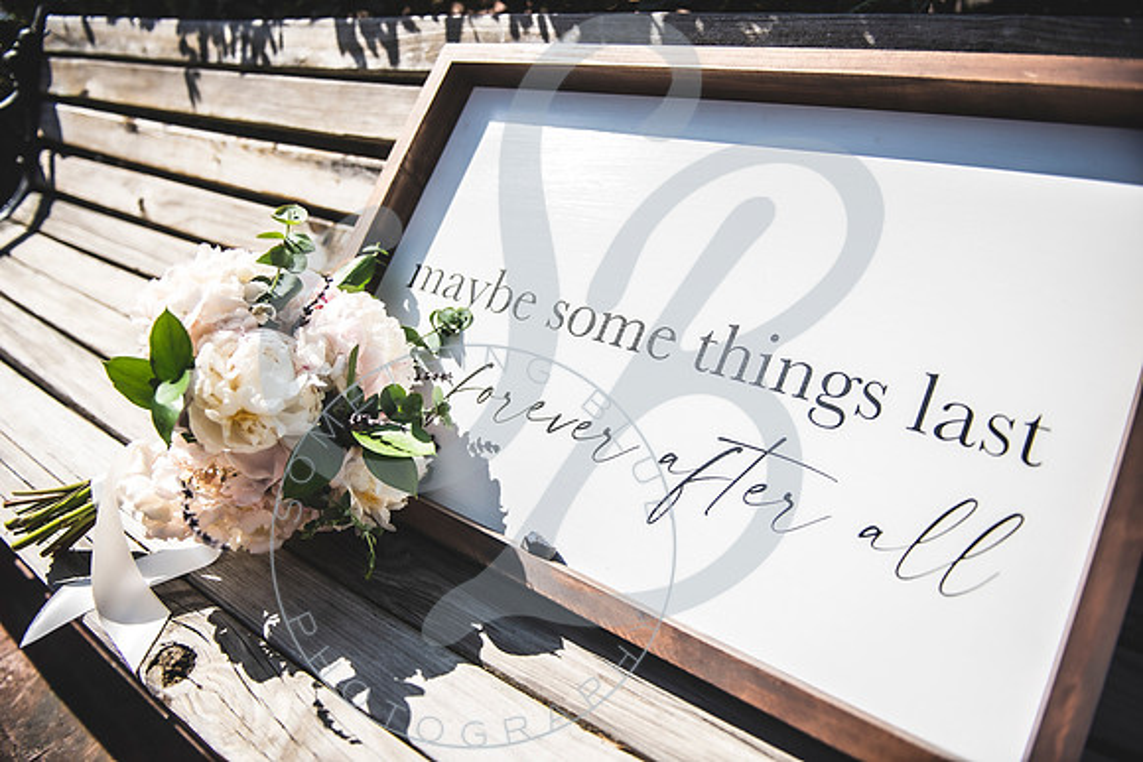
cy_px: 381
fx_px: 762
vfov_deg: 53.2
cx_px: 572
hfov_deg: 73.7
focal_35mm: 24
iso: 100
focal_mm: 24
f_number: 2.8
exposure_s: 1/1600
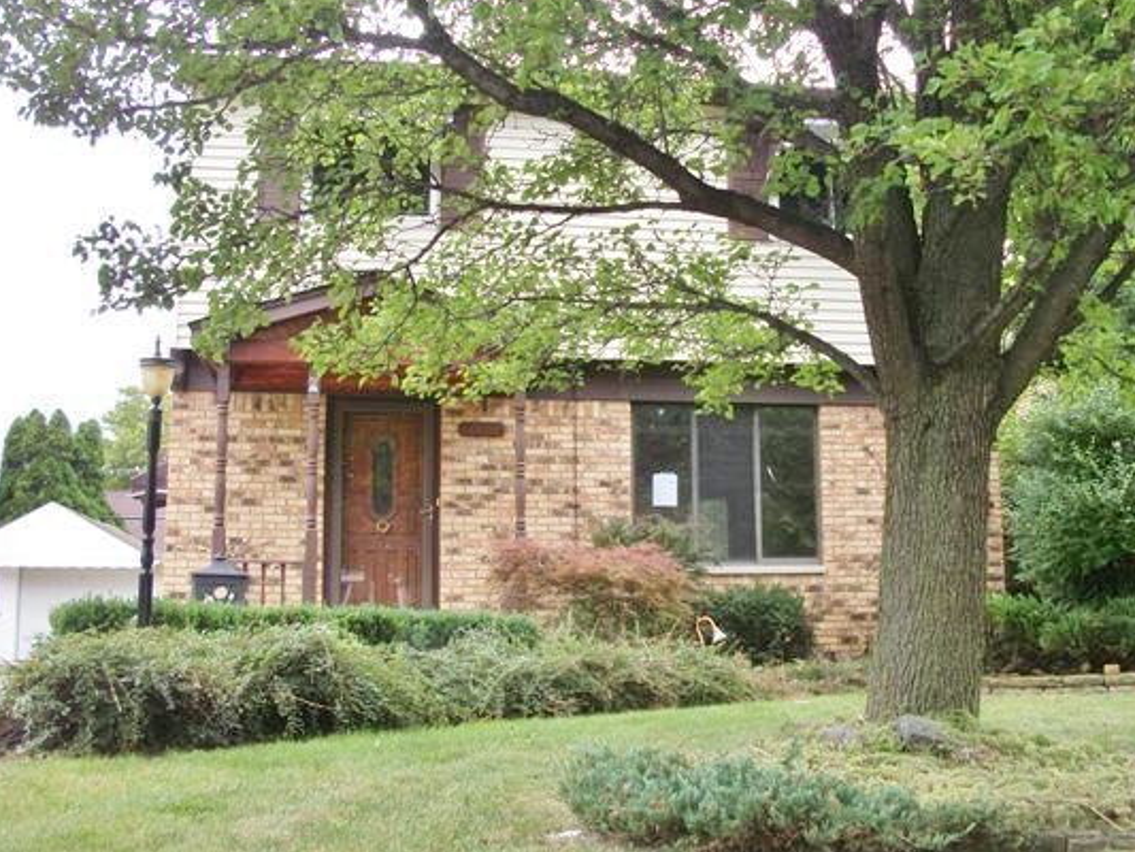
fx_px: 1377
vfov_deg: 34.3
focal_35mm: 42
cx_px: 626
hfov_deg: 44.7
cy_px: 394
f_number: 3.1
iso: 80
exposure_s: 1/160
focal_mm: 6.3
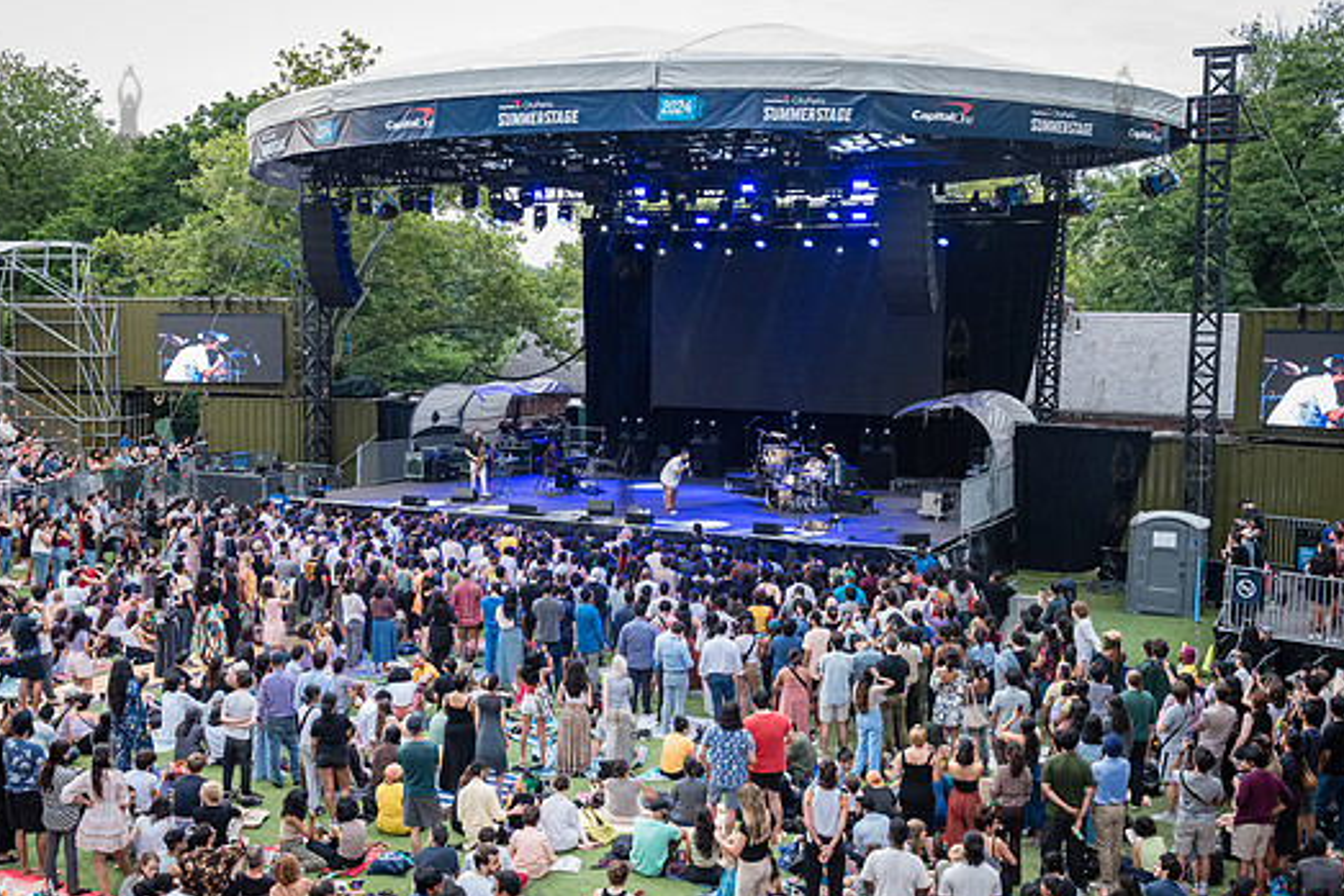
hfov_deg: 49.5
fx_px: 1456
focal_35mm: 39
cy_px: 481
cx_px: 624
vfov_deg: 34.2
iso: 2000
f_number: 5
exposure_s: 1/200
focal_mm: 35
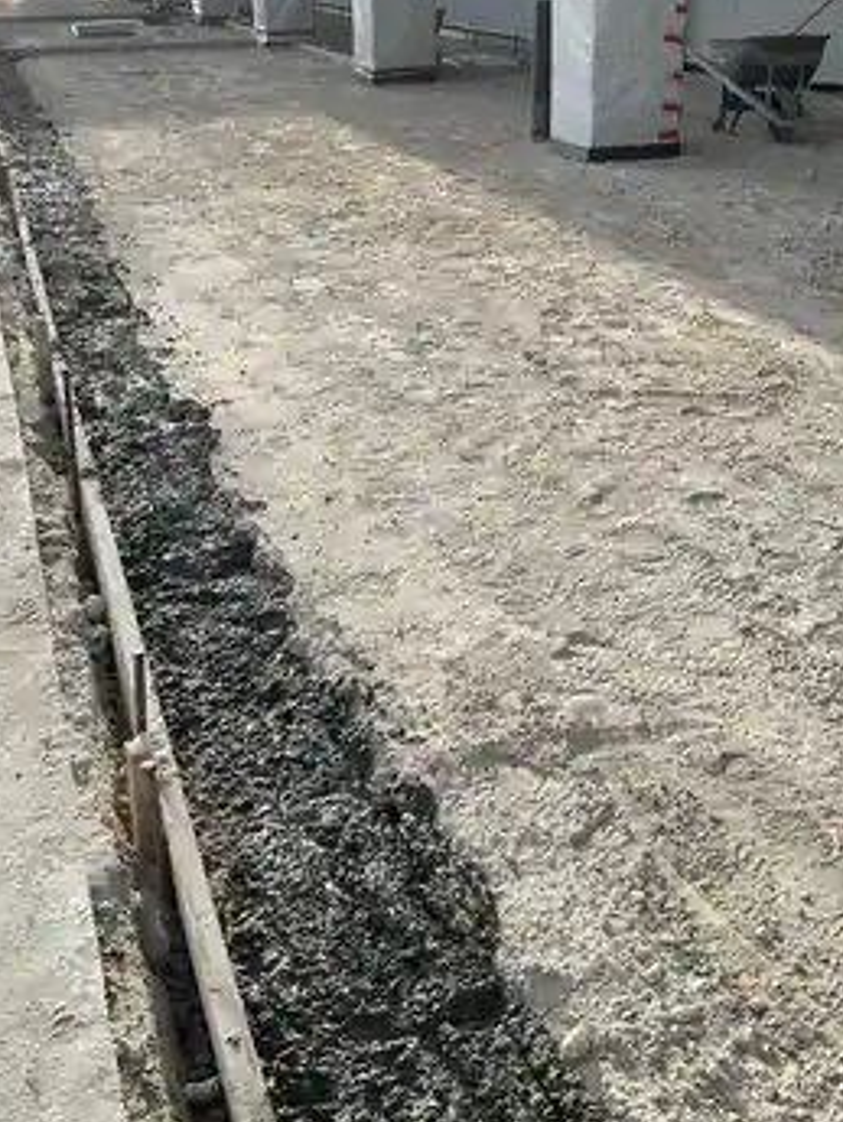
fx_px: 1363
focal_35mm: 42
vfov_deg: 44.2
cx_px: 467
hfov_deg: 34.3
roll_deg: +0.2
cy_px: 384
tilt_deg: -18.3
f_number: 1.8
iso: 16
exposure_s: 1/1121
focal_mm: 3
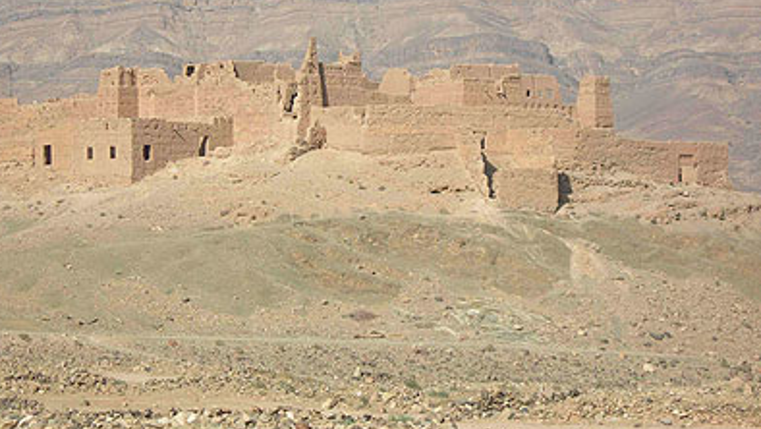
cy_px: 147
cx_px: 344
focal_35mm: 142
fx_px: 2867
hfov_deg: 15.1
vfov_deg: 8.5
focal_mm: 23.4
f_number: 4.9
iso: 50
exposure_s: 1/332
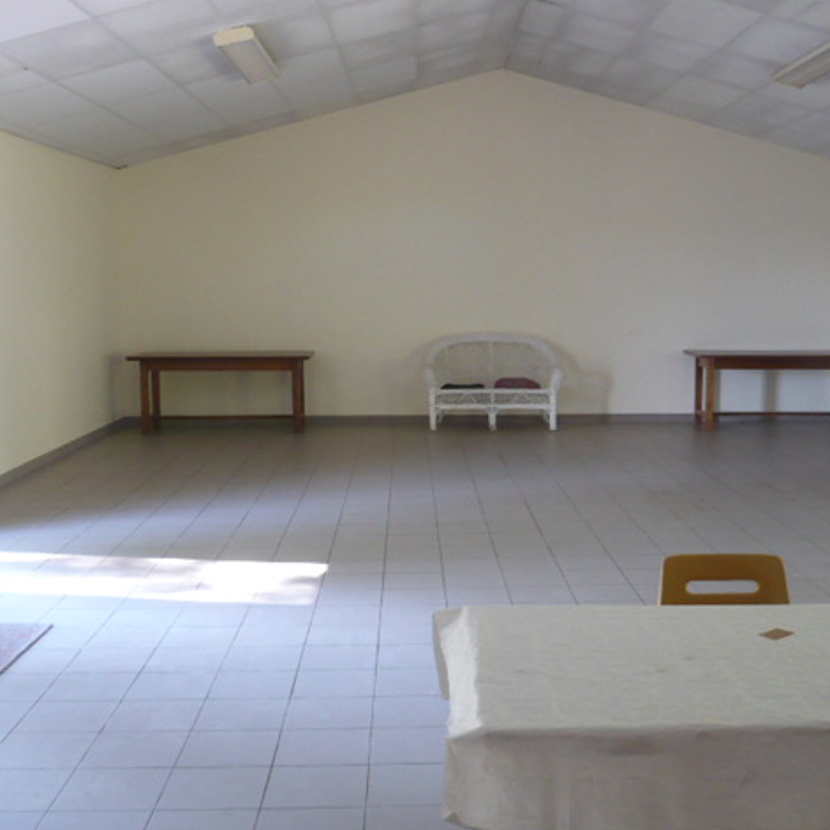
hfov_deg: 39.9
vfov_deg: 40.0
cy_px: 409
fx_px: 1139
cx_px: 481
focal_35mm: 42
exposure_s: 1/20
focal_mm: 5.8
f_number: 2.8
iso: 200
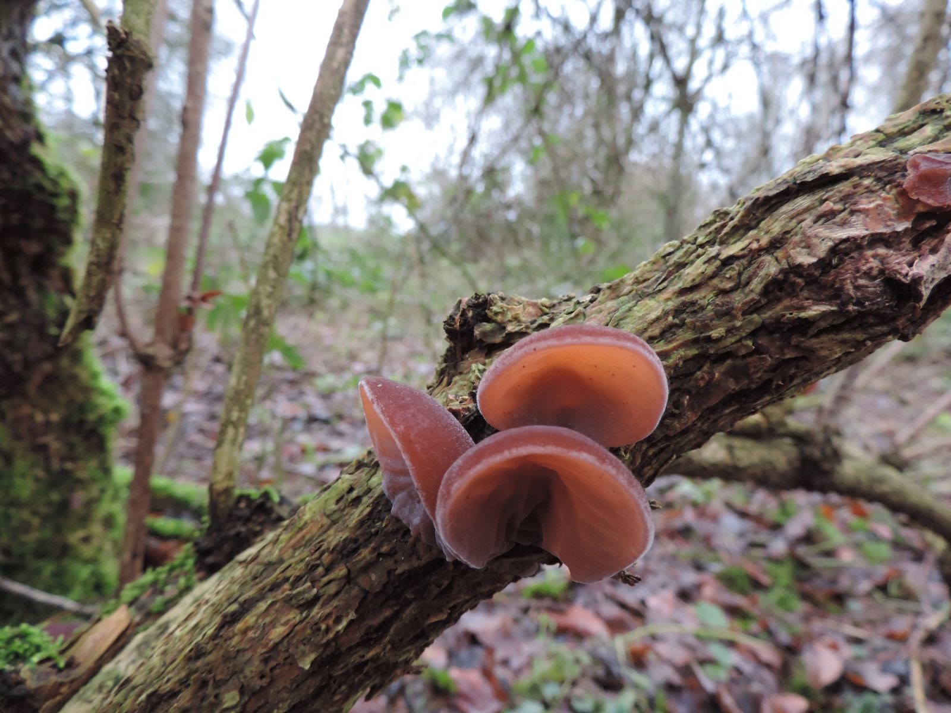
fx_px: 659
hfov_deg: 71.6
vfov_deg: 56.8
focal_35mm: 24
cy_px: 356
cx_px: 476
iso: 320
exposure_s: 1/30
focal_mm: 4.3
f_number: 3
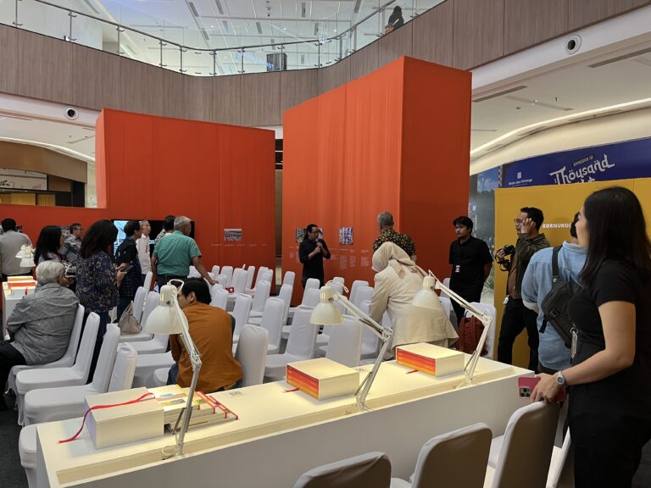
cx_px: 326
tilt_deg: -1.6
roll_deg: -0.7
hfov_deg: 67.3
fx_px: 489
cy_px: 244
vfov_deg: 53.1
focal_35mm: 26
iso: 125
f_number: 1.6
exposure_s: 1/63
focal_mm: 5.1
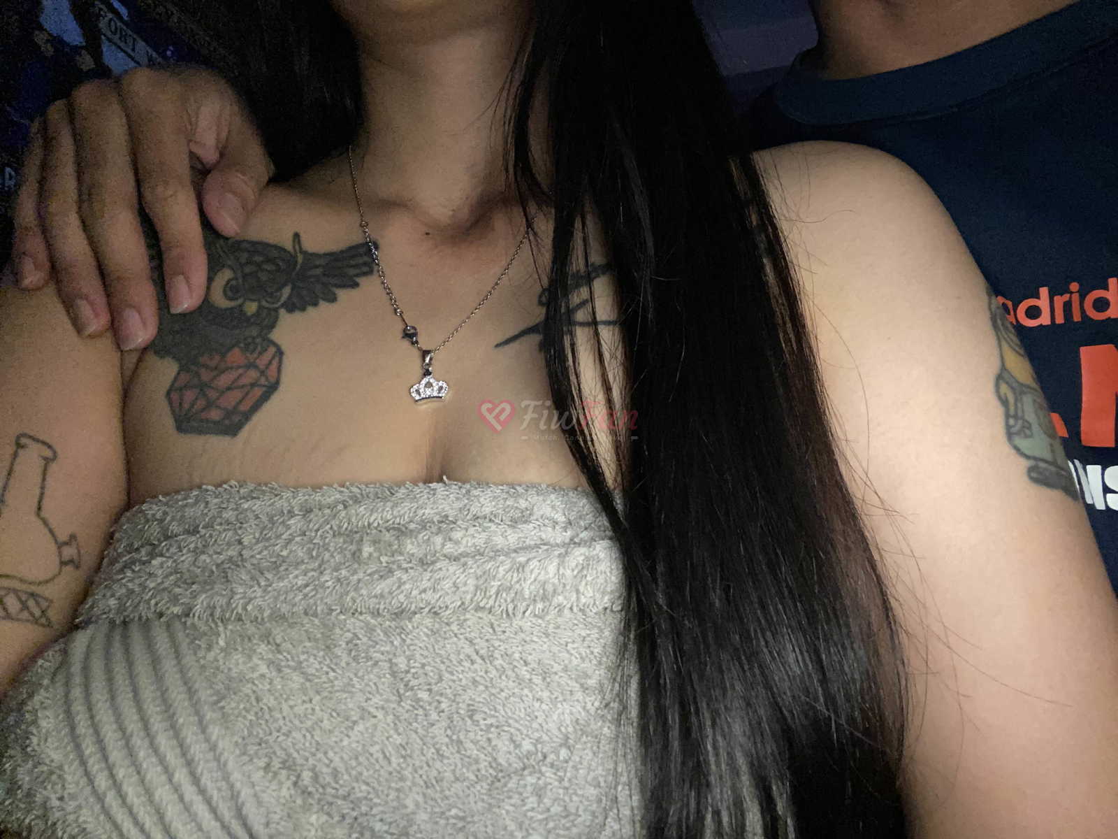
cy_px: 420
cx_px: 559
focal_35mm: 23
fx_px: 743
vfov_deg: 58.9
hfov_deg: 73.9
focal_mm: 2.71
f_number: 2.2
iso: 400
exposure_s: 1/16
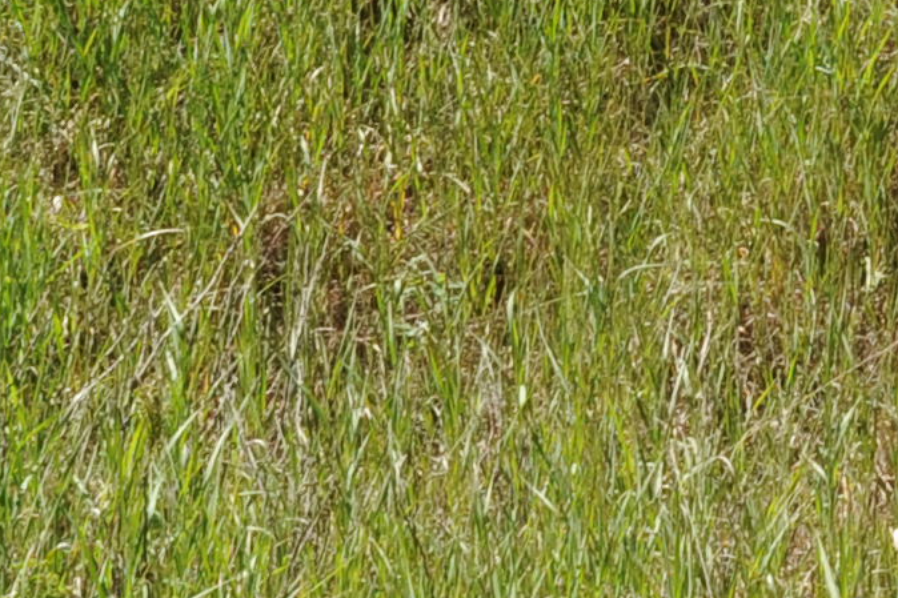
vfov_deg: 6.0
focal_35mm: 221
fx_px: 5511
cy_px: -816
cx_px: 1499
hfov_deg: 9.0
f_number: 10
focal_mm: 35
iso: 200
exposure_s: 1/200
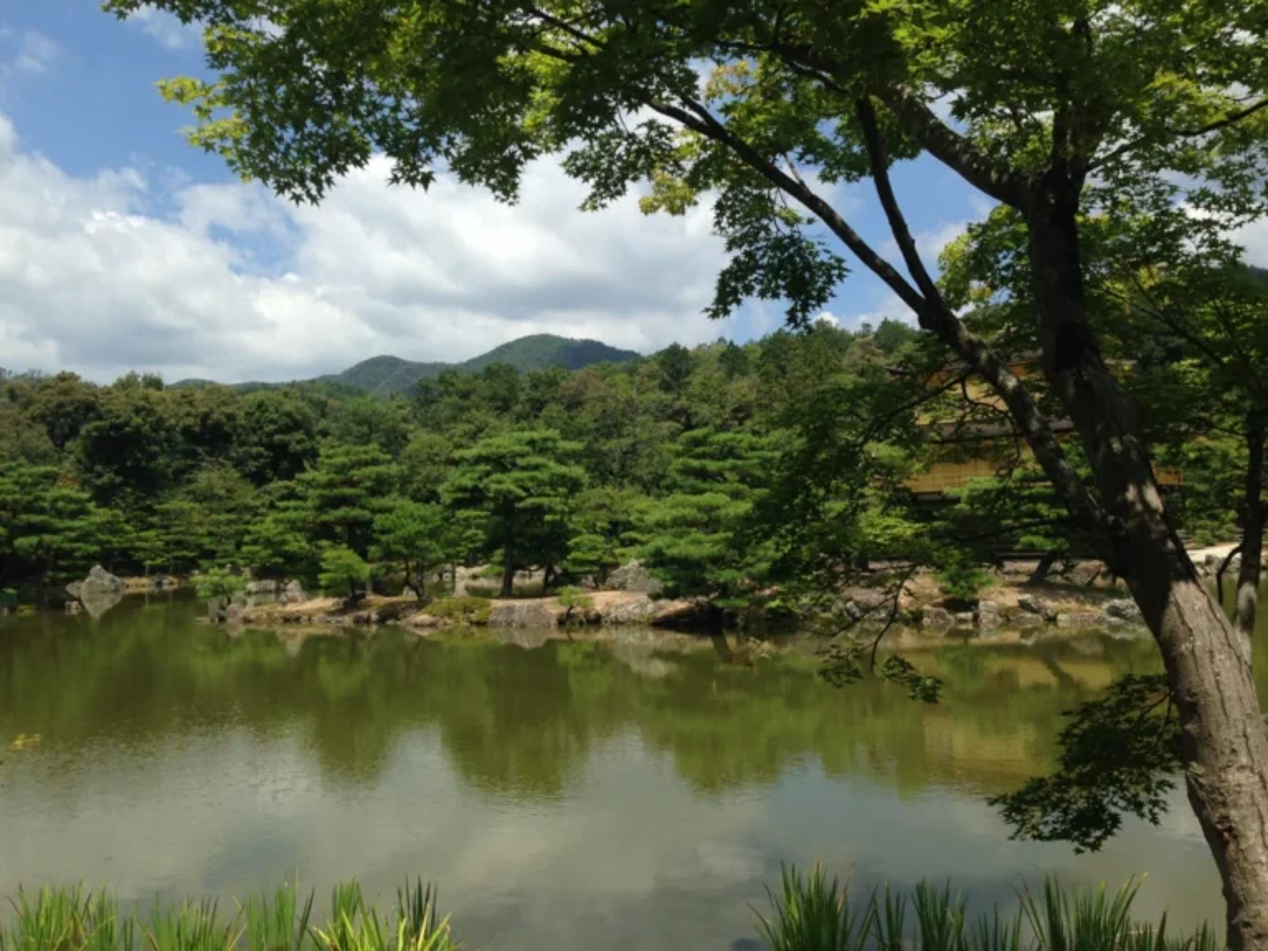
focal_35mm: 33
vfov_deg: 42.9
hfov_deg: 55.4
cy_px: 476
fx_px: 1209
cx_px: 634
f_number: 2.4
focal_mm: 4.12
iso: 50
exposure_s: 1/1869
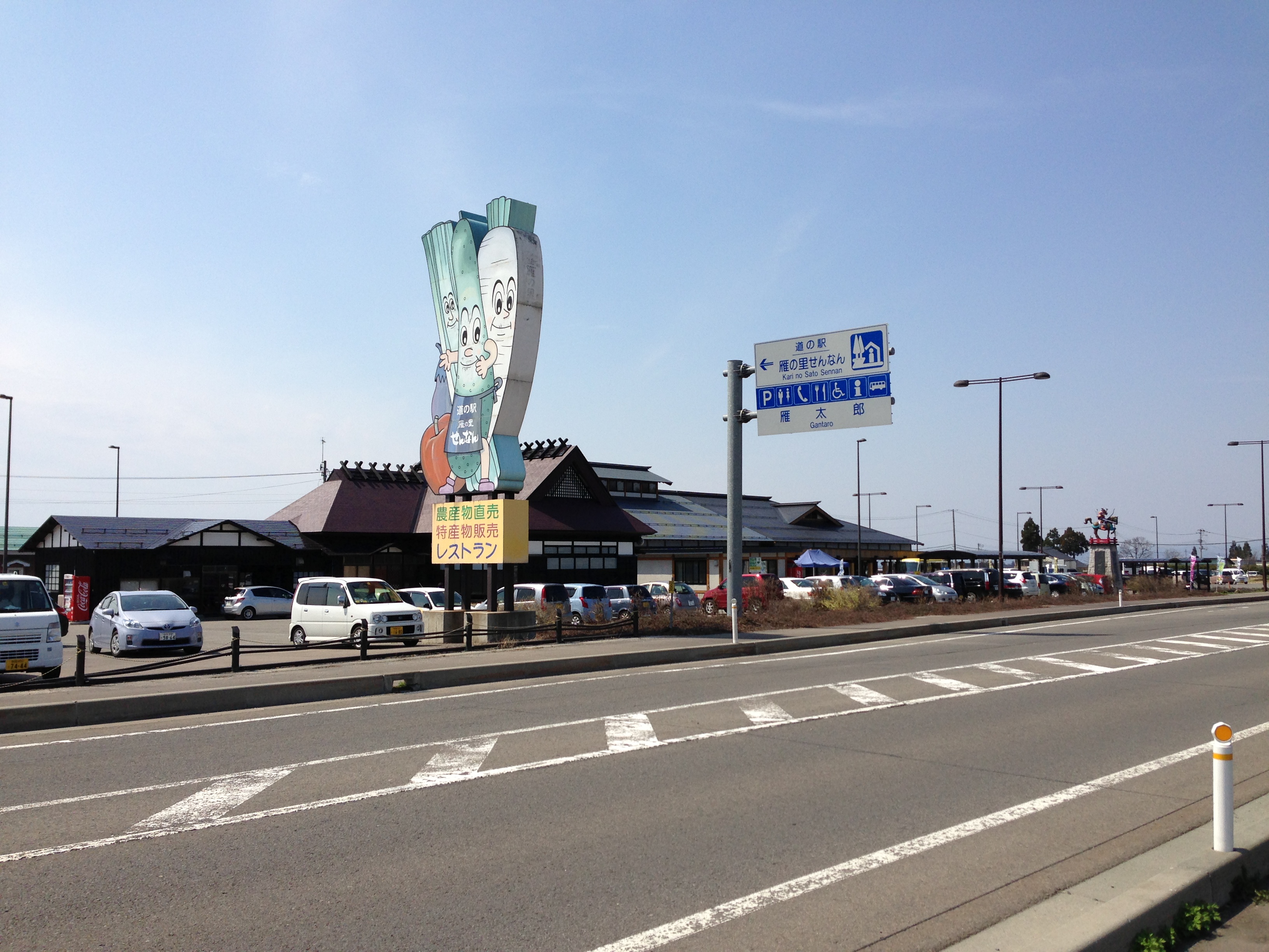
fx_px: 1210
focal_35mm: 33
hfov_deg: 55.4
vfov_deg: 42.9
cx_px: 634
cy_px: 476
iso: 50
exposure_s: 1/2262
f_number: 2.4
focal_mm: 4.13
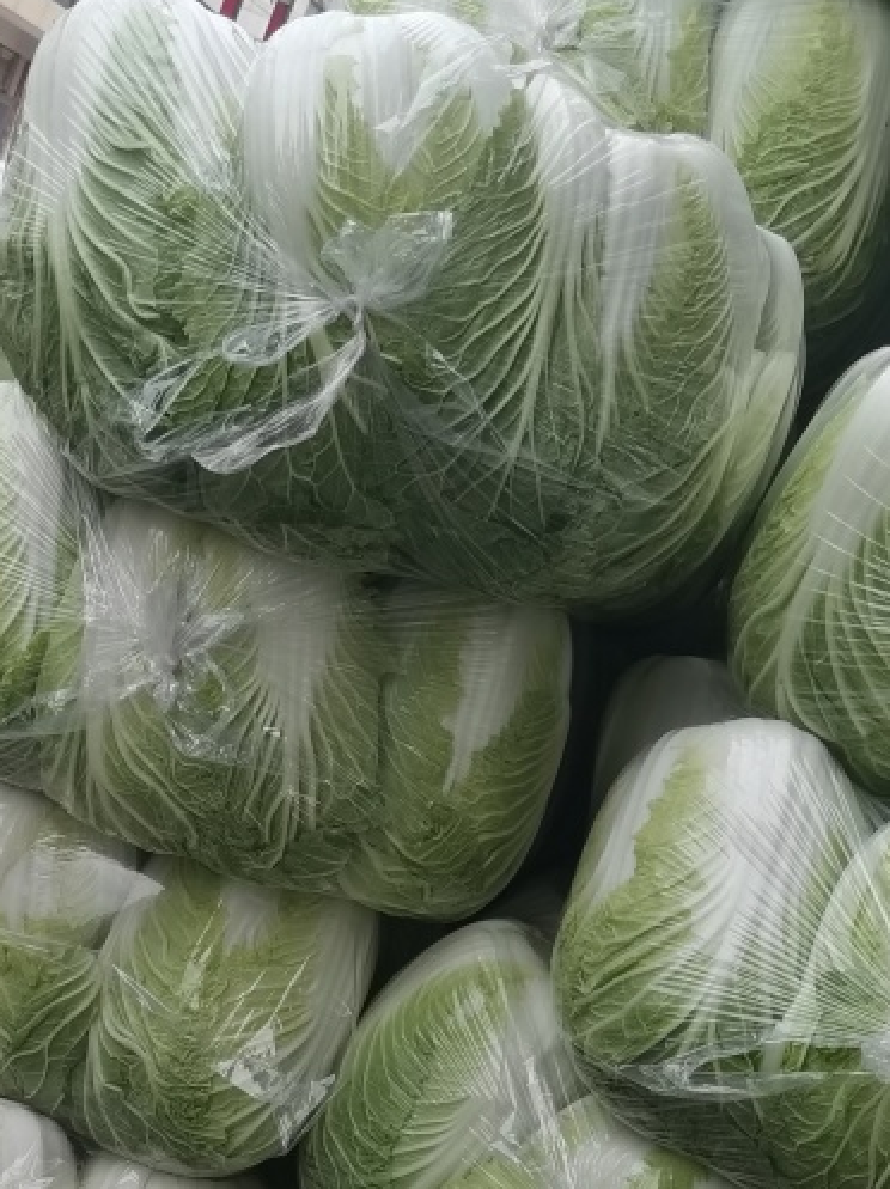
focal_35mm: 58
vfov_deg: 31.4
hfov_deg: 24.8
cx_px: 172
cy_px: 1116
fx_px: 1991
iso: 50
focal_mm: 6.71
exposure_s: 1/1229
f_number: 1.9
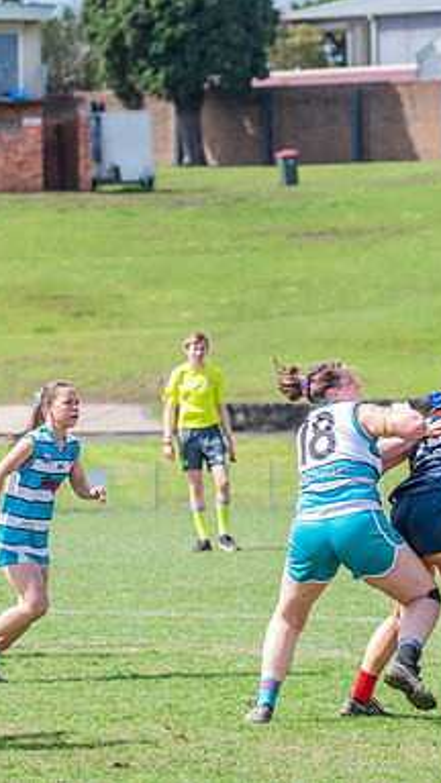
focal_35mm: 341
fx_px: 7089
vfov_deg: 6.3
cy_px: 361
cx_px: 417
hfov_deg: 3.6
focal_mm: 200
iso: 800
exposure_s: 1/1600
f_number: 7.1
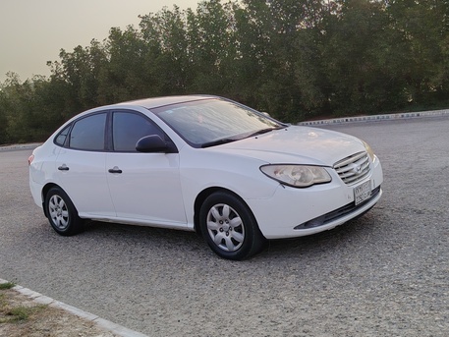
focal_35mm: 37
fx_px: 480
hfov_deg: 50.1
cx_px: 224
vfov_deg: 38.7
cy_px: 168
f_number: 1.75
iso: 100
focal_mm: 5.25
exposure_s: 1/442
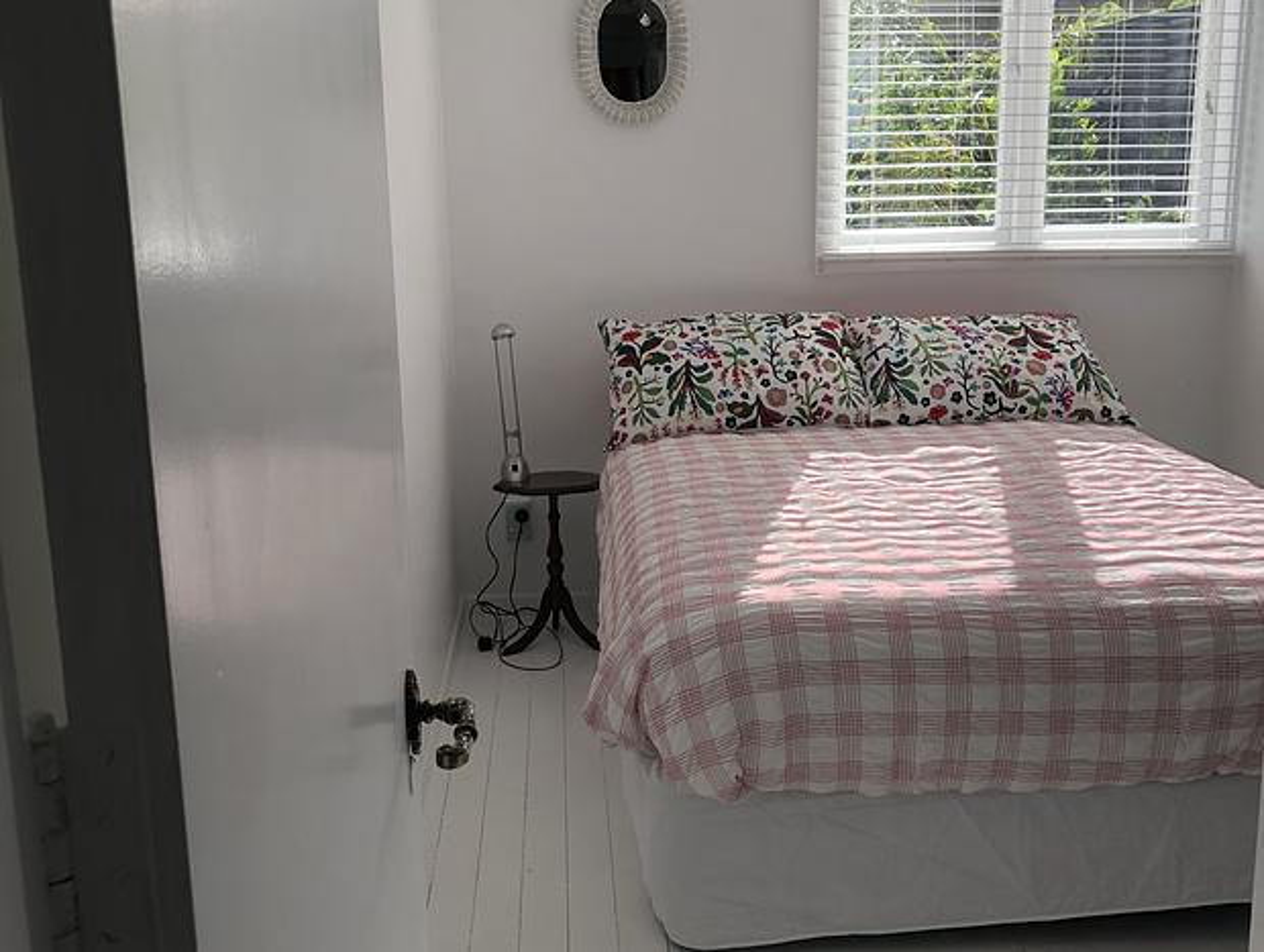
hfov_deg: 63.4
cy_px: 476
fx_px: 1024
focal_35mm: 28
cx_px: 632
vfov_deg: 49.9
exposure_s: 1/539
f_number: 1.8
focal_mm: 3.99
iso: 20
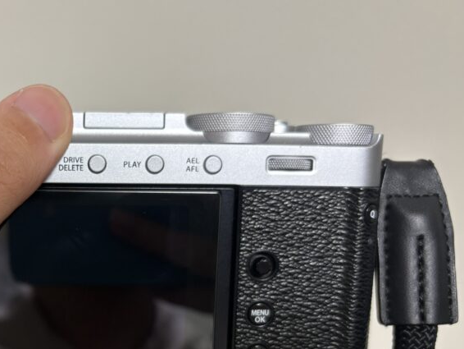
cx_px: 69
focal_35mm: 47
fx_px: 630
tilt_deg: -32.5
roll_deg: +0.6
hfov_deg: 38.3
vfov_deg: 30.2
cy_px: 275
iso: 160
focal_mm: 5.96
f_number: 1.6
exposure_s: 1/60
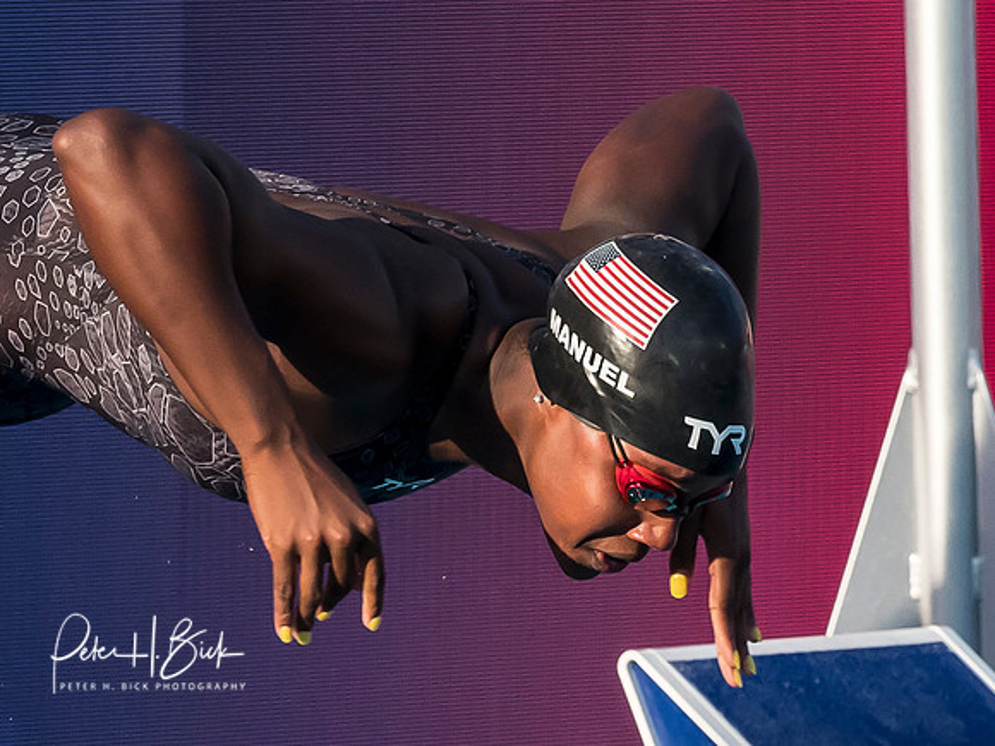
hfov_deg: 2.9
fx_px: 19705
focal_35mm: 686
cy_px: 686
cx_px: 545
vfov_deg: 2.2
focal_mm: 110
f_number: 5.6
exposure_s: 1/1600
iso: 640
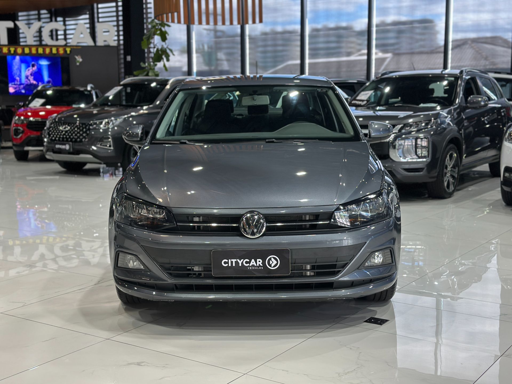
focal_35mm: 48
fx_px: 710
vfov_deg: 30.3
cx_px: 256
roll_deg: +0.2
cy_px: 192
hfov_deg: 39.7
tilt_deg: -8.0
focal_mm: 6.86
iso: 160
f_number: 1.78
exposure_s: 1/120
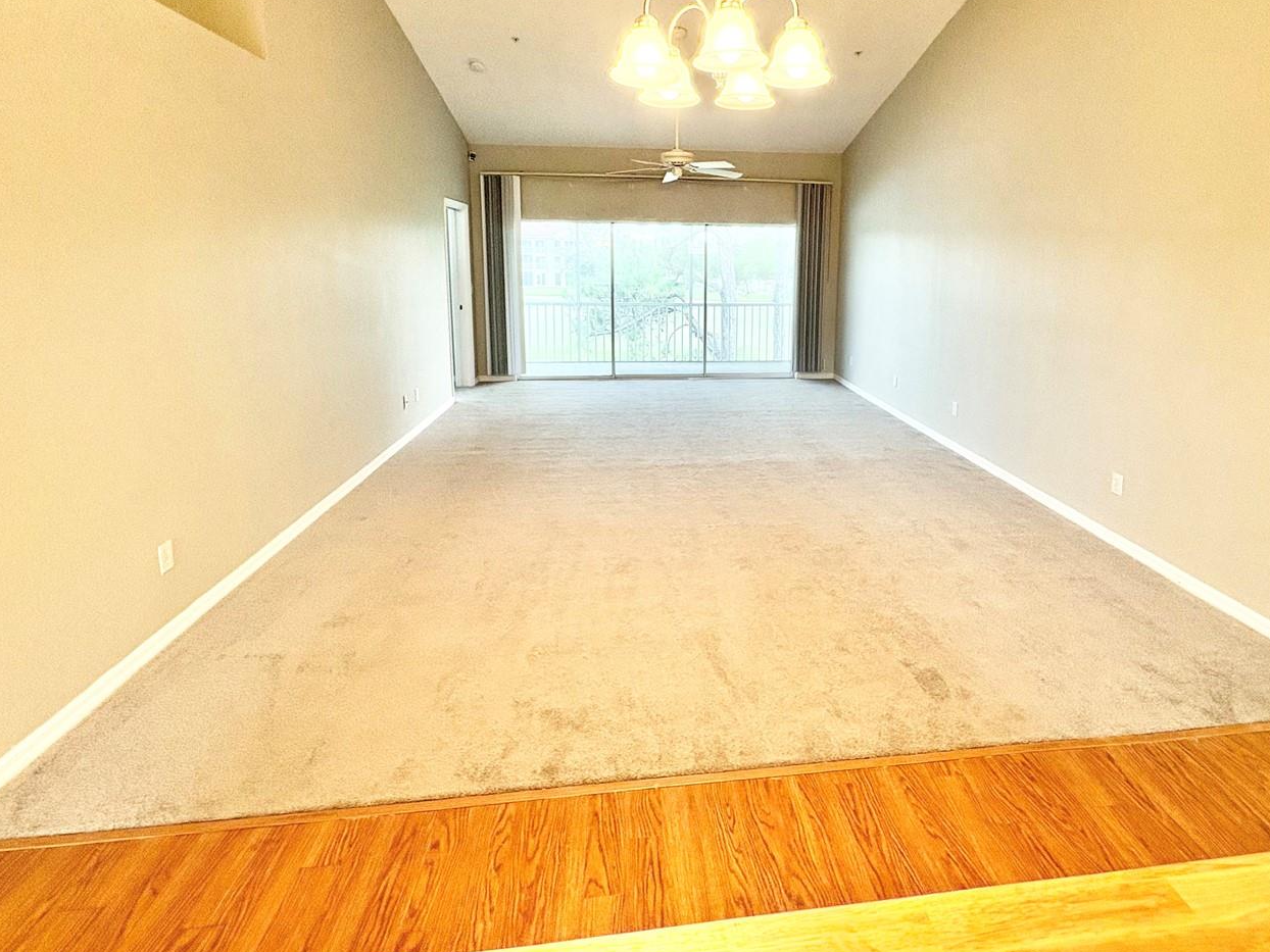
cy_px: 353
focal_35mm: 18
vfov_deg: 70.4
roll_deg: -0.7
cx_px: 714
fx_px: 660
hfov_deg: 87.3
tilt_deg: -8.4
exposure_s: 1/120
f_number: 2.2
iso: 250
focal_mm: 2.22
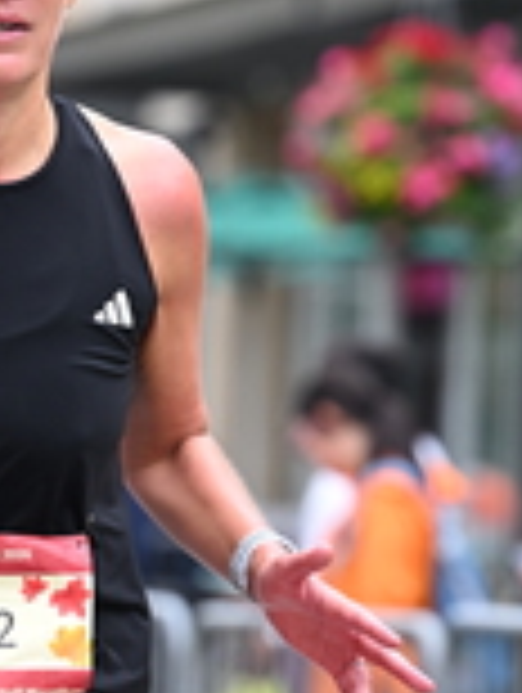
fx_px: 7920
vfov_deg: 5.0
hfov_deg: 3.8
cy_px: 194
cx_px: 263
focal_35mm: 395
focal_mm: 115
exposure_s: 1/1600
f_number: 2.8
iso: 640
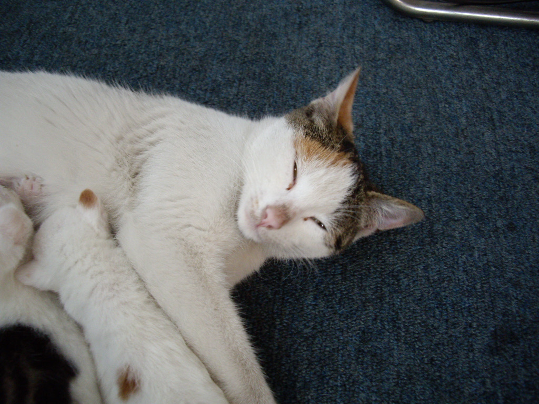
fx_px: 592
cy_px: 202
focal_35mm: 38
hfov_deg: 49.0
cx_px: 270
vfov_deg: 37.7
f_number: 2.8
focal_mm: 7.9
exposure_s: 1/30
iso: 400
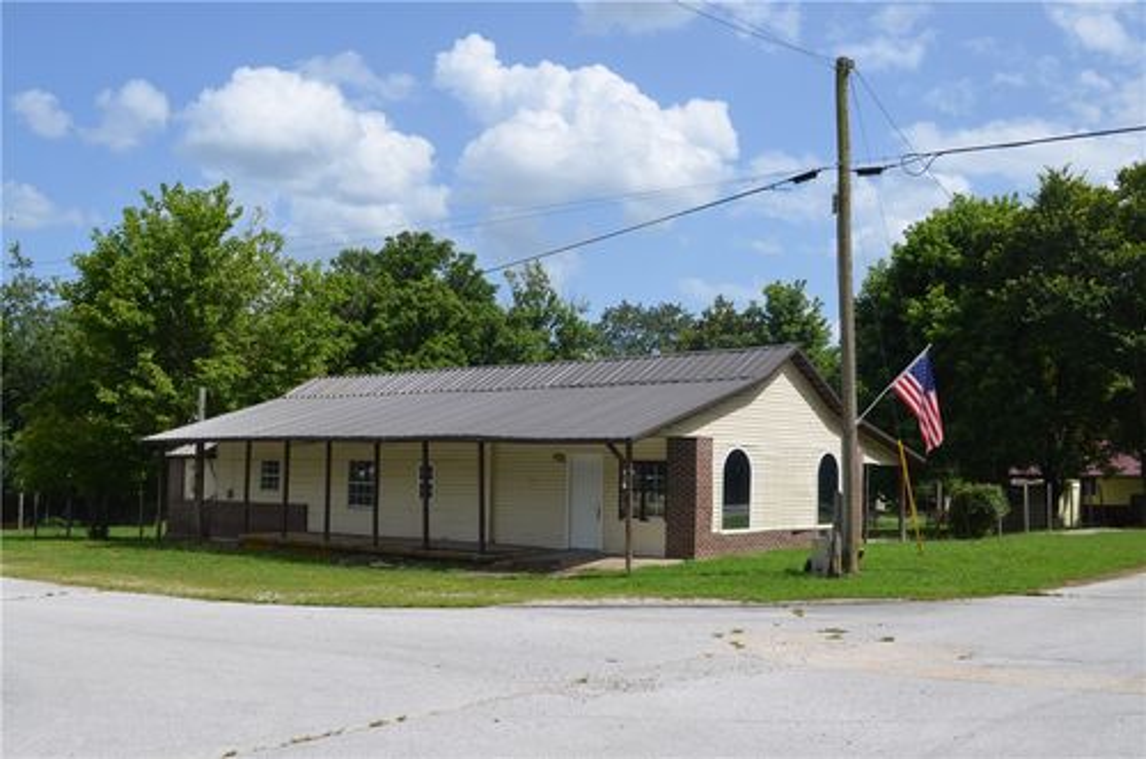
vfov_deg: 36.7
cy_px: 380
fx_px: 1143
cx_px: 573
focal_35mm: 36
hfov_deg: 53.2
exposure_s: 1/320
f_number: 9
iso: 100
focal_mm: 24
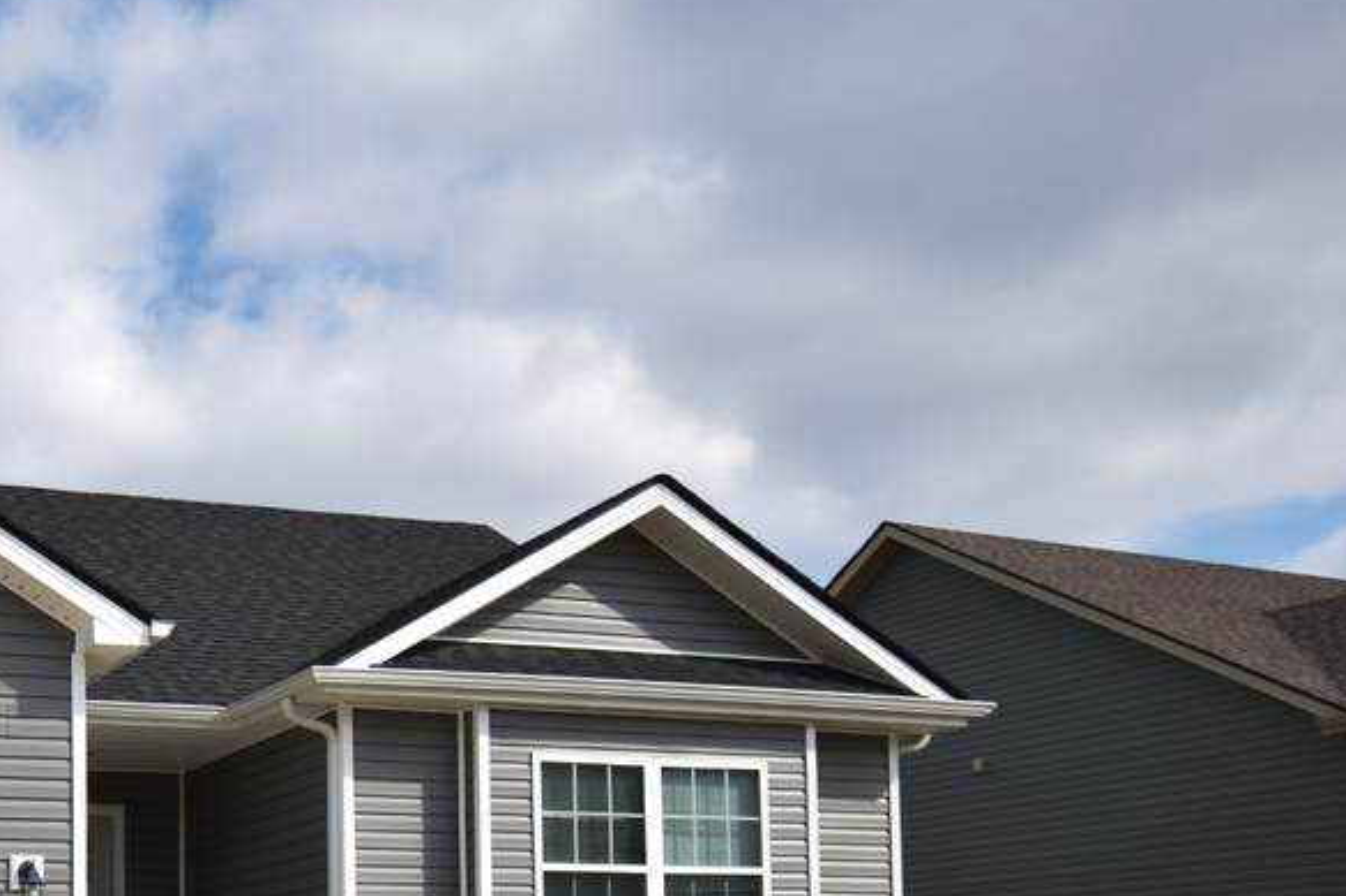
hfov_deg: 39.3
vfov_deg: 27.6
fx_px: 1719
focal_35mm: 46
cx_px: 104
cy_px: 893
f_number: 5
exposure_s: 1/1000
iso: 100
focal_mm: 14
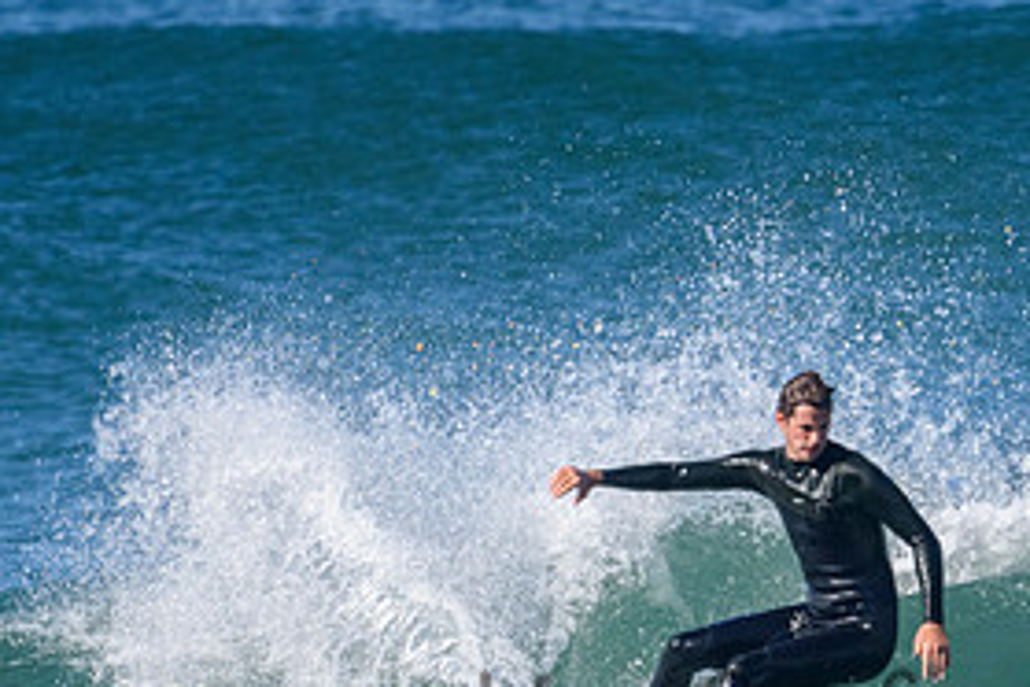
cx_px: 860
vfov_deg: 0.9
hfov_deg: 1.3
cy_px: 696
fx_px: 44573
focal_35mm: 1558
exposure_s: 1/4000
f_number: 5.6
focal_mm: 500
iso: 800
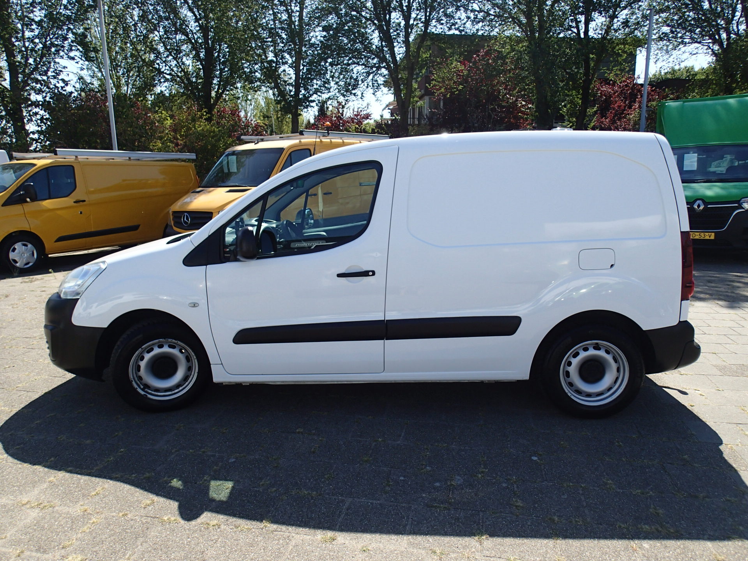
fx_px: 540
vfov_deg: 54.9
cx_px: 374
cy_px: 280
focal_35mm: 25
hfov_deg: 69.4
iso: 100
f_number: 8
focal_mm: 4.5
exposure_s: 1/125
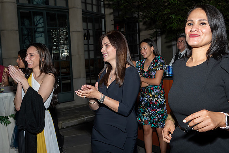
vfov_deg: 30.5
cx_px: 109
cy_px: 76
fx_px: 280
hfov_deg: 44.4
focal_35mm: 44
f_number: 5.6
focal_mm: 28
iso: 500
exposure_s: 1/250
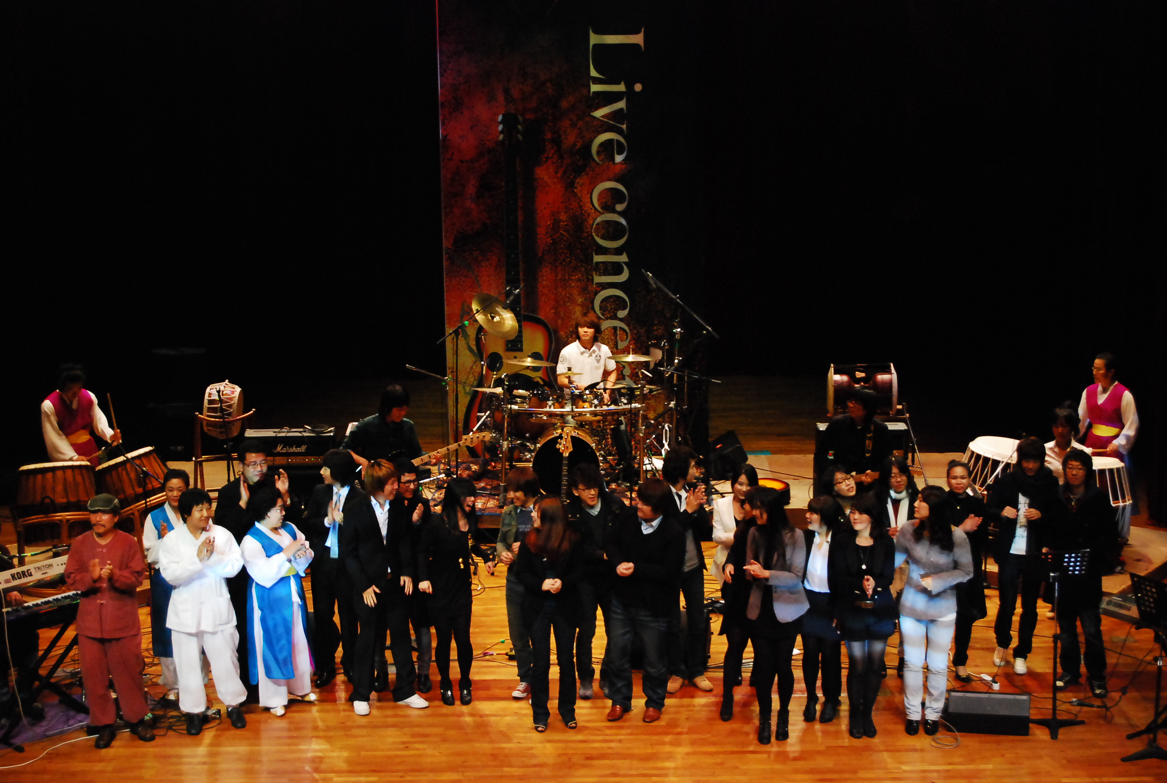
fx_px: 2680
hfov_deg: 24.6
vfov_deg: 16.6
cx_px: 584
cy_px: 392
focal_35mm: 82
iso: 1600
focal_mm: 55
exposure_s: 1/100
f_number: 5.6
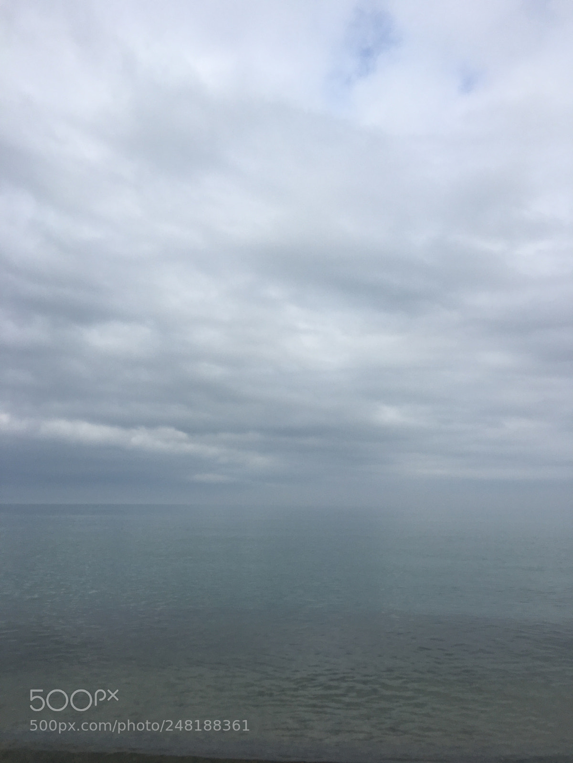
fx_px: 640
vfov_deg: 61.7
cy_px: 382
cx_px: 286
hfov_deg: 48.2
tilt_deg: +12.4
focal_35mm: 29
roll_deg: -0.6
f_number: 2.2
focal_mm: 4.15
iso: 25
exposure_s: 1/2849
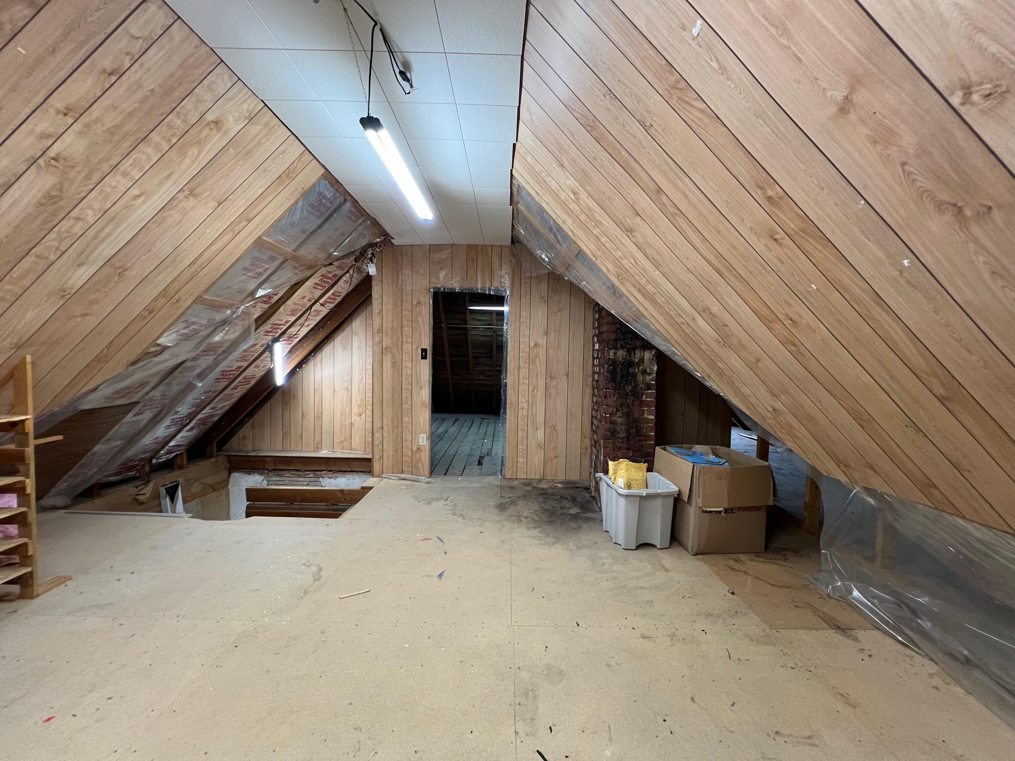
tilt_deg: -3.1
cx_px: 508
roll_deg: -0.5
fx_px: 381
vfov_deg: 89.9
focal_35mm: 13
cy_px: 380
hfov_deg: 106.2
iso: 250
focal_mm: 1.57
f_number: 1.8
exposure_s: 1/60
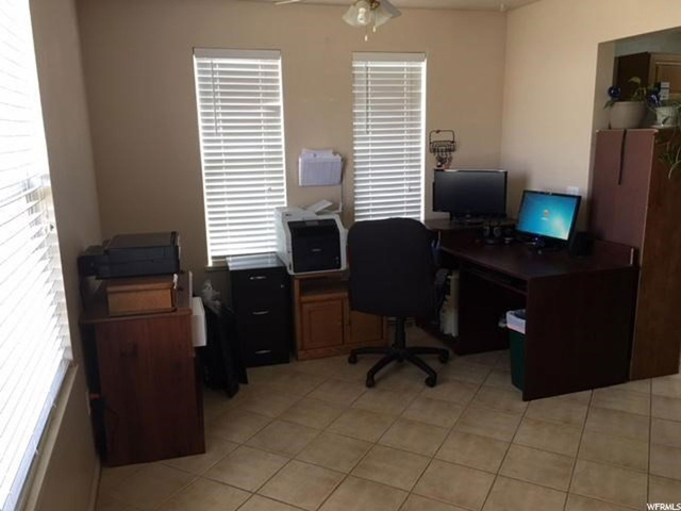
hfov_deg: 61.7
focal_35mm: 29
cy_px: 256
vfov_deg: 48.2
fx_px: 571
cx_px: 340
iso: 32
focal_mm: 4.15
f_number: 2.2
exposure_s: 1/15
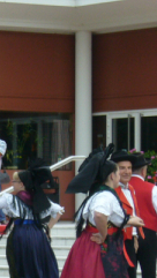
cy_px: 175
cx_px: -109
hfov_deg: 4.2
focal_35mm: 288
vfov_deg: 7.5
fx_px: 2126
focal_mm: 16.1
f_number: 4.8
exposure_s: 1/200
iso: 80
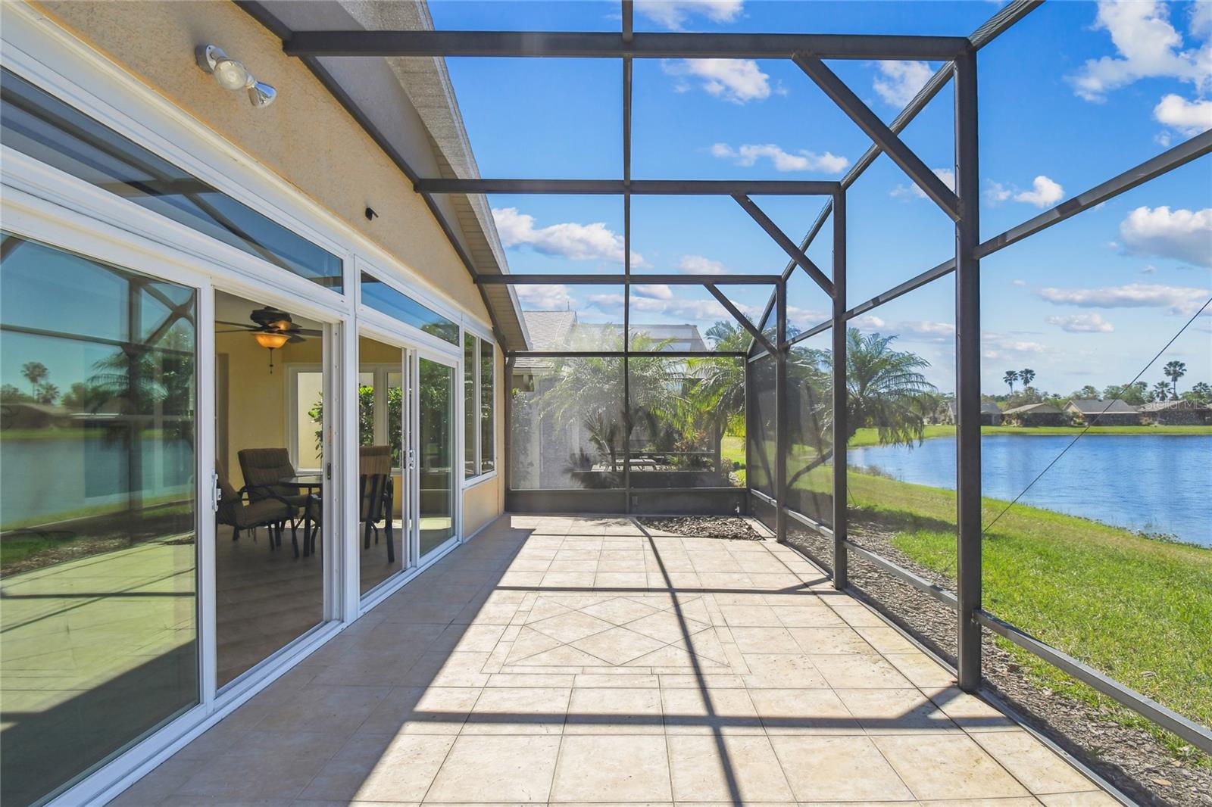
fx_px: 505
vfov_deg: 77.3
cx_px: 606
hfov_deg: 100.4
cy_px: 404
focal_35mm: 15
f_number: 7.1
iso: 100
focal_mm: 10
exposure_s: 1/800
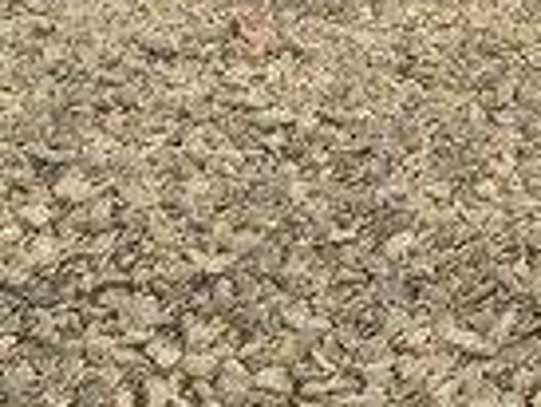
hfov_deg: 12.7
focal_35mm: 140
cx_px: 987
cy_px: -535
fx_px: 2190
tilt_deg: +3.3
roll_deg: -1.6
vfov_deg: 9.5
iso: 40
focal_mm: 4.15
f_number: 2.2
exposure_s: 1/100
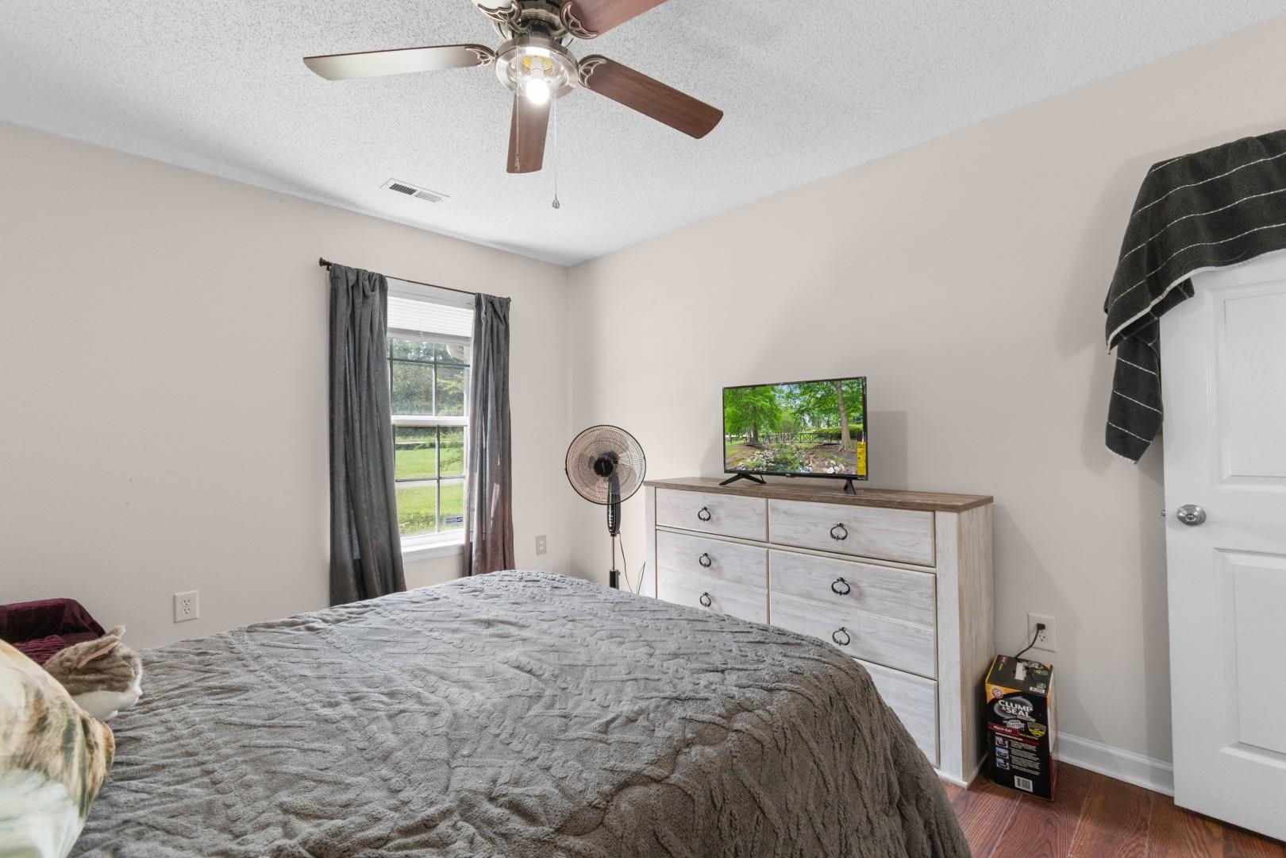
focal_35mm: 15
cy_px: 429
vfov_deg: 77.3
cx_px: 643
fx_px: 536
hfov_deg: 100.4
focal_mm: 10
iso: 100
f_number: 4.5
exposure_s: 1/10
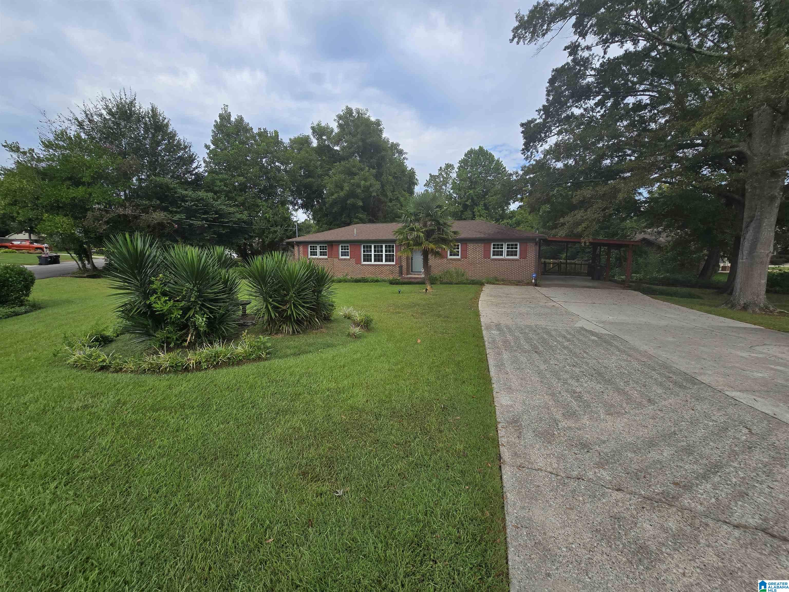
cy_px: 296
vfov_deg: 89.9
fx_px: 296
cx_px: 394
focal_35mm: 13
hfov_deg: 106.2
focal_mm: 2.2
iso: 50
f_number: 2.2
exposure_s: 1/1163
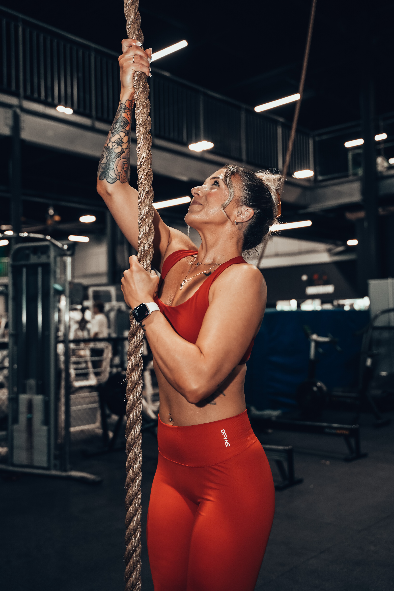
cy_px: 296
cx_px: 197
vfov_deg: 50.7
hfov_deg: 35.1
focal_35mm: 38
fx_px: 624
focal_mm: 38
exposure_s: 1/250
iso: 320
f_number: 2.8
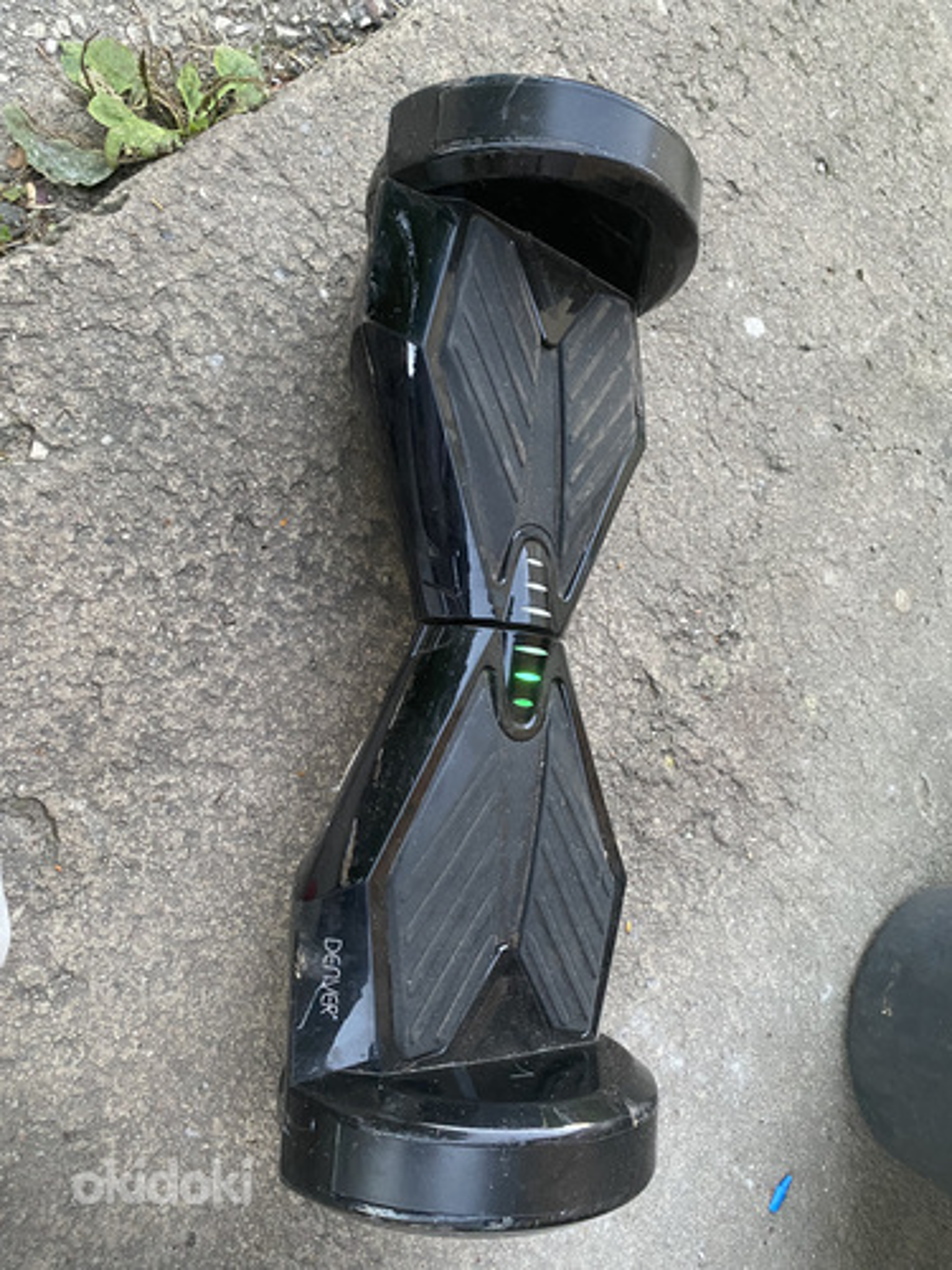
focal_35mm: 26
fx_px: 953
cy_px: 635
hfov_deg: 53.1
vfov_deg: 67.3
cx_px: 476
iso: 500
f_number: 1.8
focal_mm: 4.25
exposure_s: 1/45
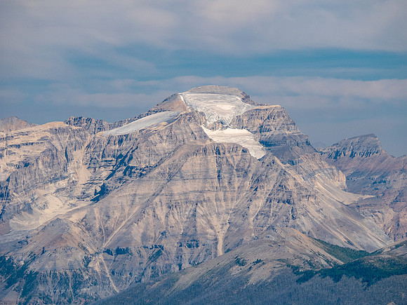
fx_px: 3527
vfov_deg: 5.0
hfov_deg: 6.6
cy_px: 152
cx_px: 204
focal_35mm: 300
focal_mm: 150
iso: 200
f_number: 8
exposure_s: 1/400
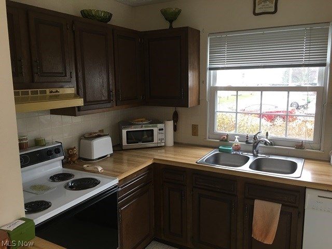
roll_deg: +0.2
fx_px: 278
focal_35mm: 29
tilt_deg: -8.5
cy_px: 124
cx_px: 166
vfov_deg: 48.2
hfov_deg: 61.7
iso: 40
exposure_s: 1/15
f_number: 2.2
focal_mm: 4.15
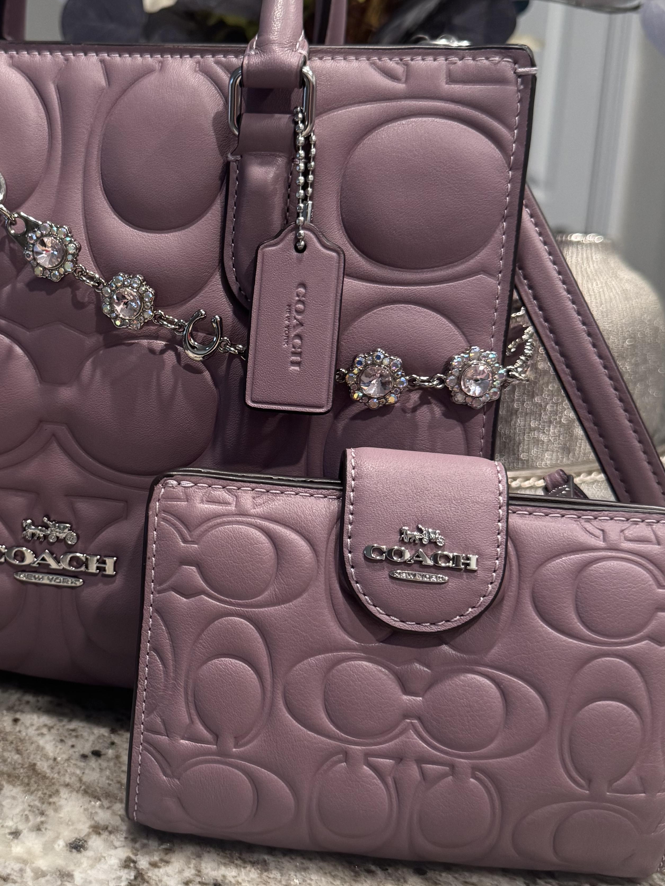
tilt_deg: -13.3
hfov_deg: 34.4
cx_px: 169
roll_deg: -1.8
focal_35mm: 41
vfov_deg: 45.8
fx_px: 1050
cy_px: 422
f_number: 1.78
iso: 320
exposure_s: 1/60
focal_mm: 6.76
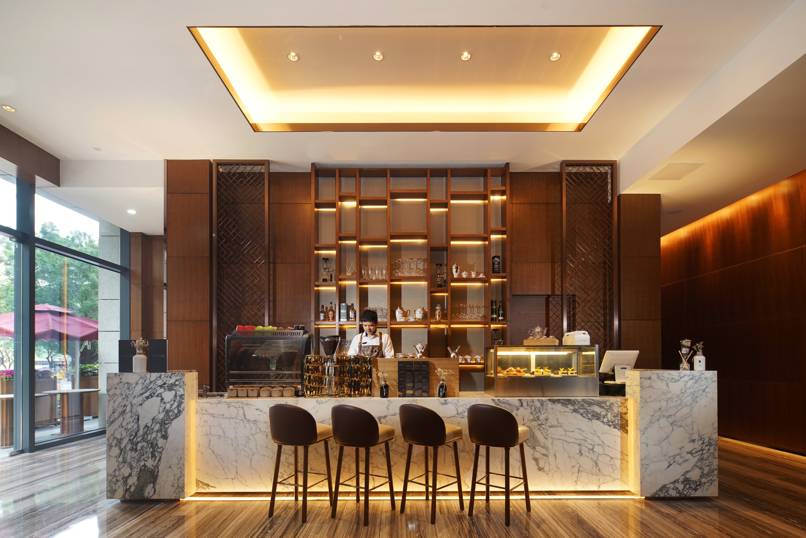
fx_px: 381
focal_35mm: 17
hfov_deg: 93.3
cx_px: 403
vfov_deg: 70.5
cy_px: 269
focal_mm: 17
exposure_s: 1/13
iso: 200
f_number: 8
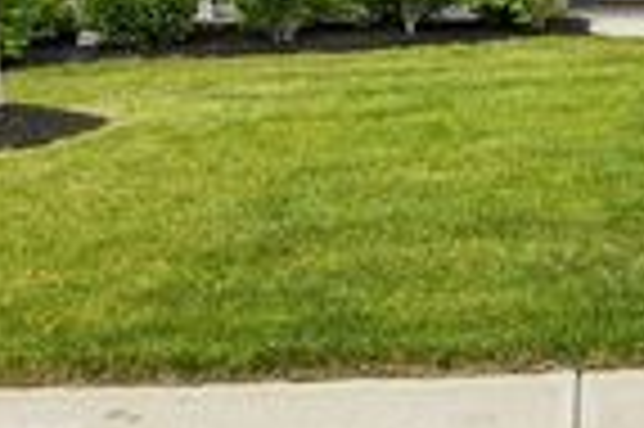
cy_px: -61
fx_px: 1001
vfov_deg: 22.6
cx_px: 649
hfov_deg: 32.7
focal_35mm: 56
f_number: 8
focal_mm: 16
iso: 100
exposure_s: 1/250
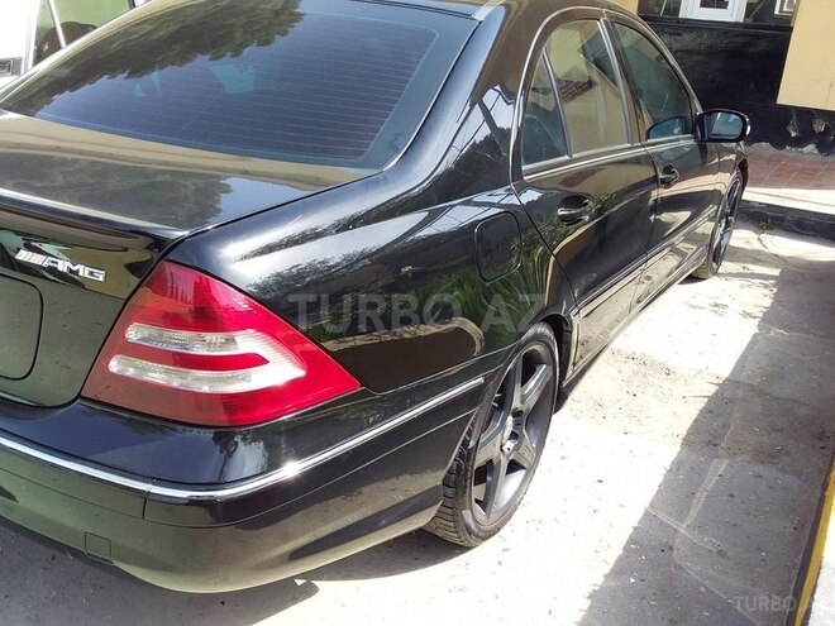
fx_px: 748
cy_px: 313
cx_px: 418
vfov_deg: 45.4
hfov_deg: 58.4
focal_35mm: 31
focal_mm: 3.3
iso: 40
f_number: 2.2
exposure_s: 1/302
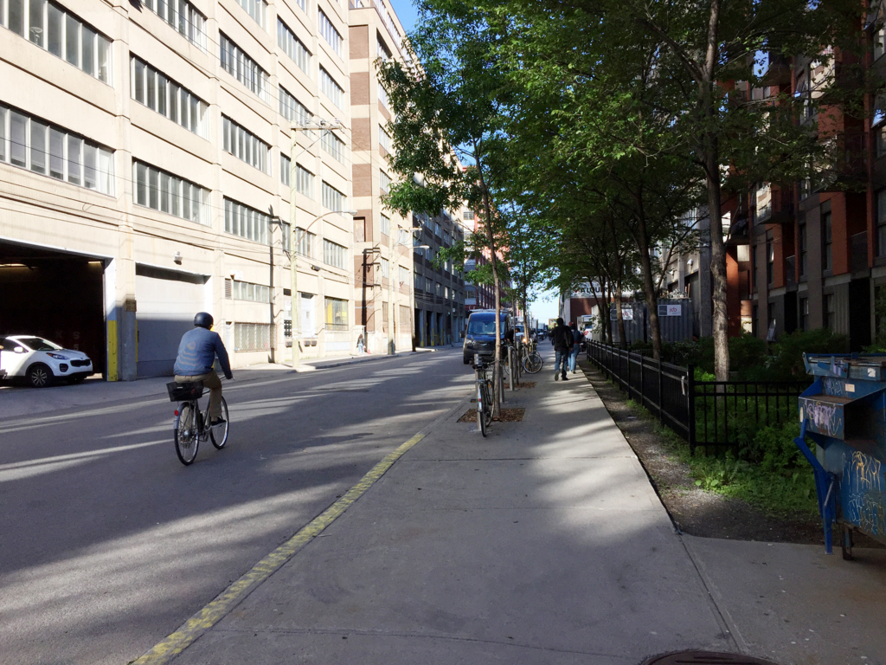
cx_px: 443
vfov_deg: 48.2
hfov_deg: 61.7
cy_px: 332
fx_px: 742
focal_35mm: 29
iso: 32
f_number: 2.2
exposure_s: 1/942
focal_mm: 4.15
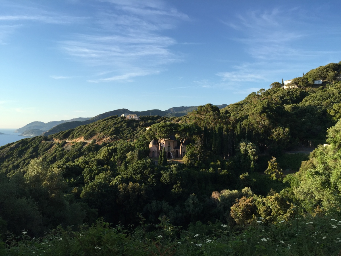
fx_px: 286
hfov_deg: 61.7
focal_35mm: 29
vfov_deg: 48.2
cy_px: 128
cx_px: 170
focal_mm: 4.15
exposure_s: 1/898
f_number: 2.2
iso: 32
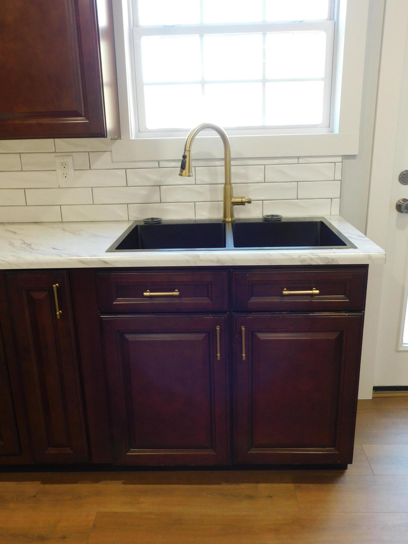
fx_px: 471
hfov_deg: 46.8
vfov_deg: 60.0
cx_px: 204
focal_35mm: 30
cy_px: 272
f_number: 3.2
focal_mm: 5.3
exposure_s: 1/30
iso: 220
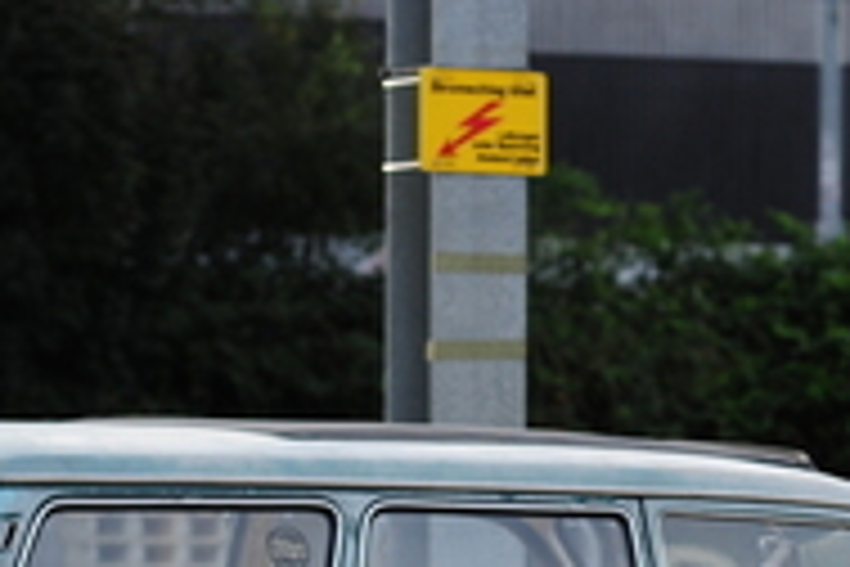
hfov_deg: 7.6
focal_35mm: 270
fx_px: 6375
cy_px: 628
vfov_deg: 5.1
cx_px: 621
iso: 200
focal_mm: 85
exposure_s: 1/400
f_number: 5.6
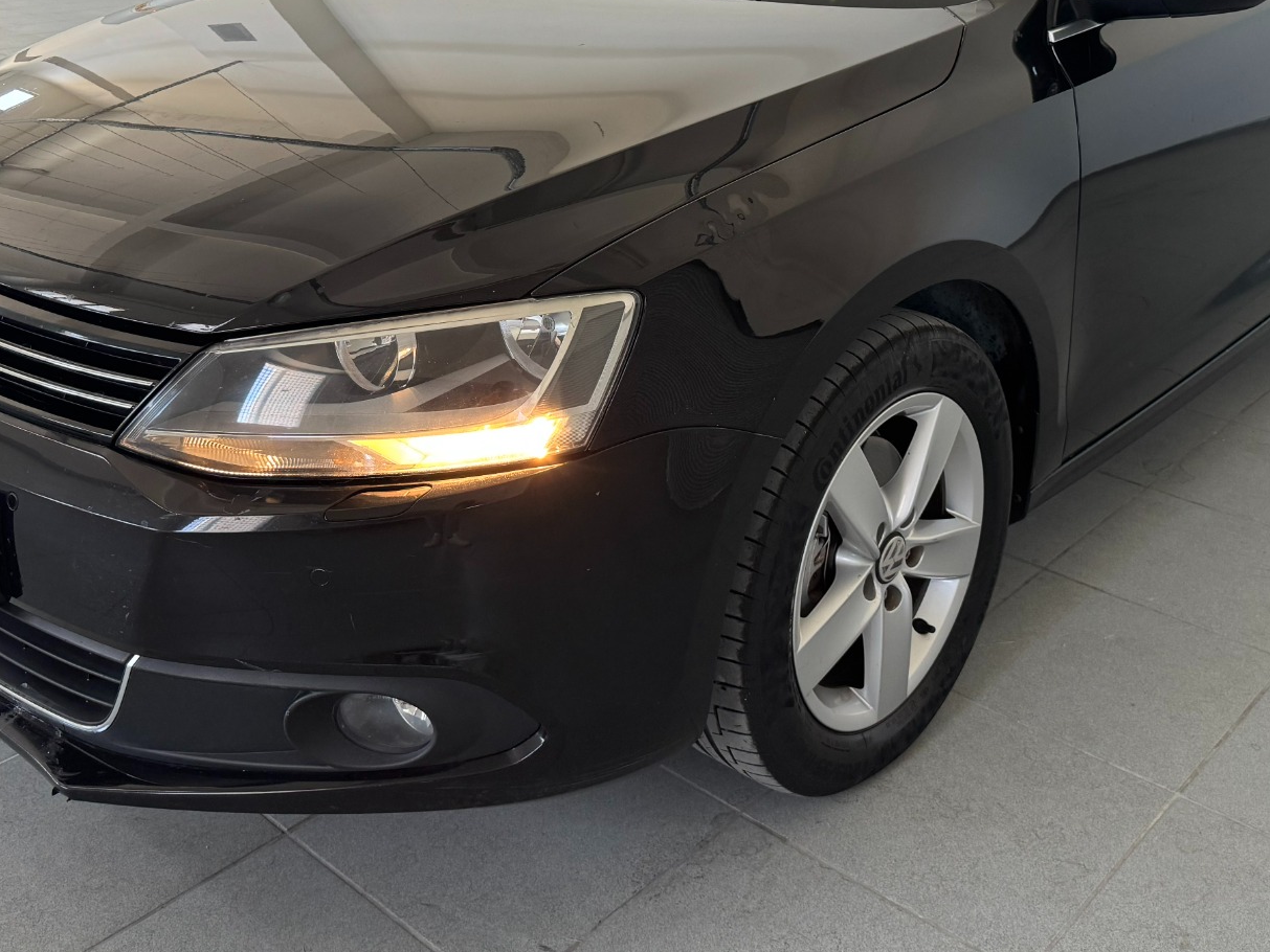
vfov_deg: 36.6
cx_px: 686
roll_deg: +0.5
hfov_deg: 48.9
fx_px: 1394
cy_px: 206
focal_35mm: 38
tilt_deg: -15.6
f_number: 1.78
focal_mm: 6.76
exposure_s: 1/50
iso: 160
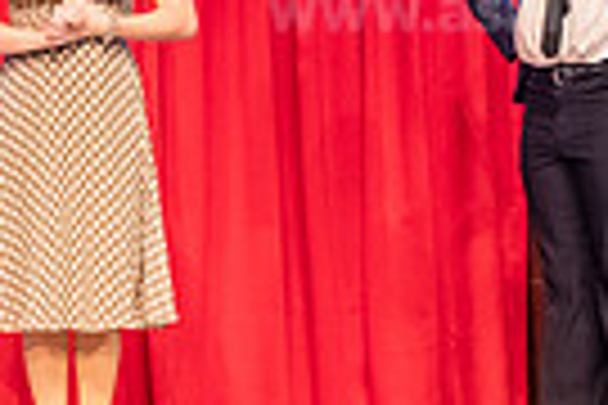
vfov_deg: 4.6
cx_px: 63
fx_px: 5083
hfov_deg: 6.8
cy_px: 106
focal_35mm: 301
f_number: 3.2
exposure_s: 1/200
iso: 3200
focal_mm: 70
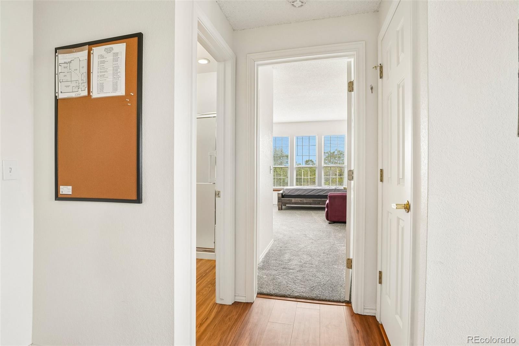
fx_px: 238
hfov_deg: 95.0
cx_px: 260
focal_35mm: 16
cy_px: 173
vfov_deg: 72.0
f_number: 8
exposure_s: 1/30
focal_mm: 11
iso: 320
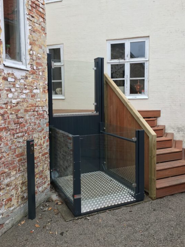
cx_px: 98
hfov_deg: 44.2
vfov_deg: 56.8
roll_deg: +1.6
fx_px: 228
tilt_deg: -4.8
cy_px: 119
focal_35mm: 32
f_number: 2.2
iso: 25
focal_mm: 4.15
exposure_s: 1/100
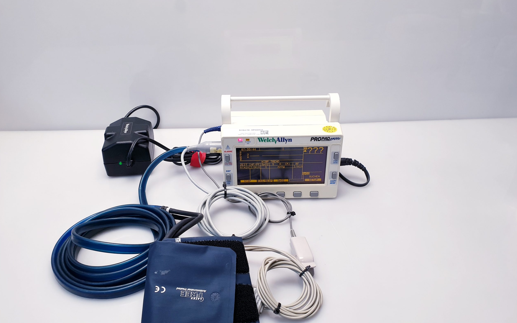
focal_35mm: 28
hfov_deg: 66.5
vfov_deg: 44.4
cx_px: 260
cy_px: 189
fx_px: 395
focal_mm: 4.3
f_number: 2.4
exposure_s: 1/100
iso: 125
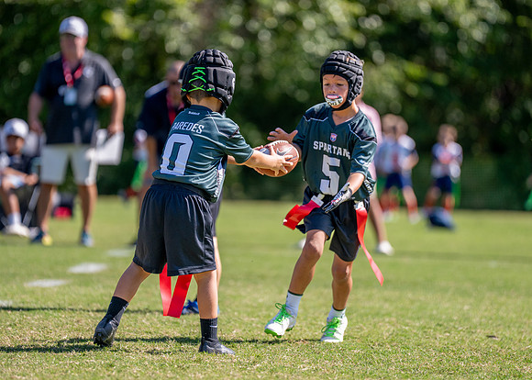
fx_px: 3656
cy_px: 168
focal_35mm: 242
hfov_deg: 8.3
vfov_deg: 5.9
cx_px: 261
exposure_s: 1/2500
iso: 200
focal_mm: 200
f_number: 2.8
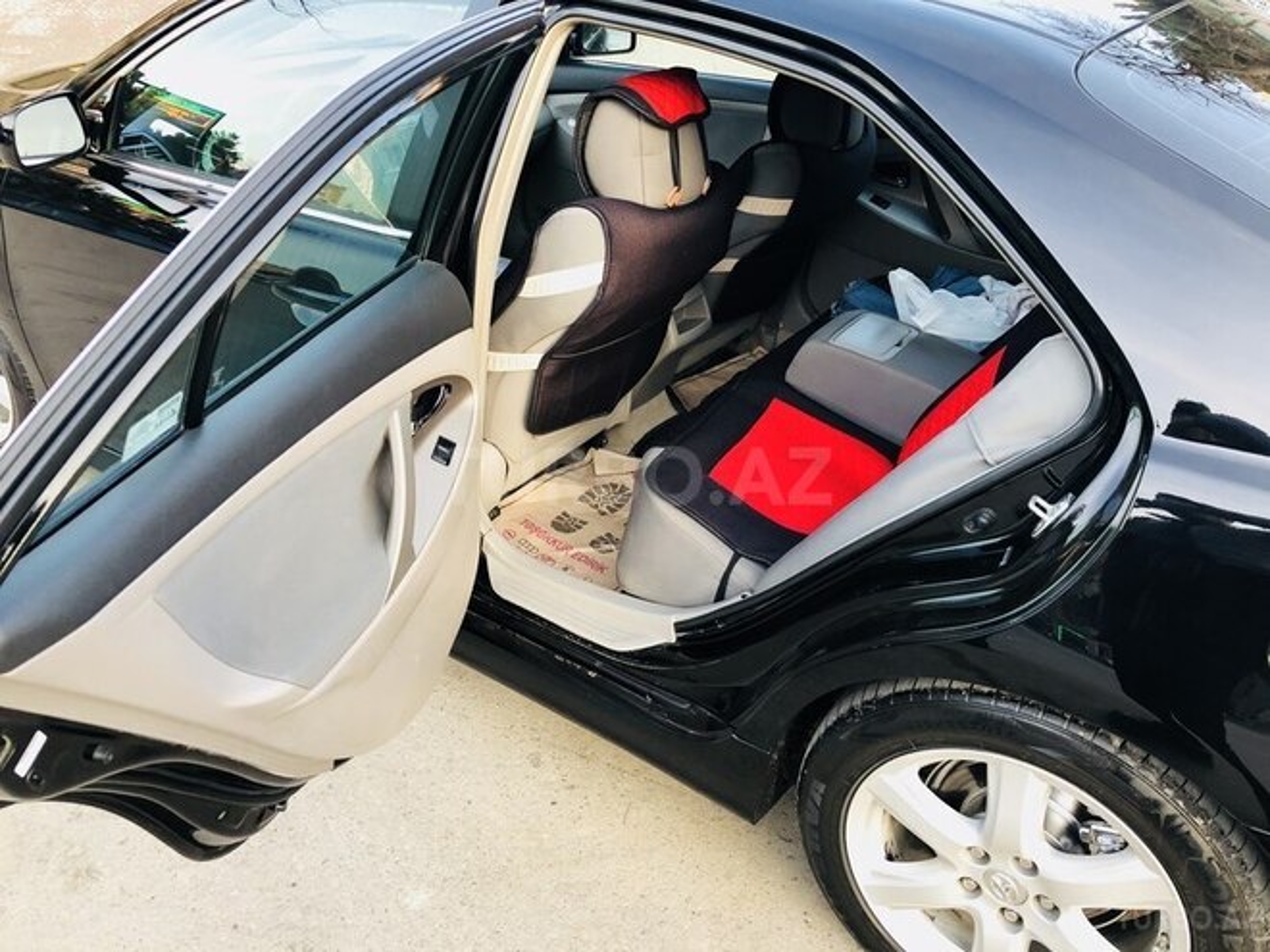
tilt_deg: -27.9
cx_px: 635
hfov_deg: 63.4
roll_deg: -3.1
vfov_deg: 49.7
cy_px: 476
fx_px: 1027
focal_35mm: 28
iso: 32
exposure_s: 1/33
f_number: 1.8
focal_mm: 4
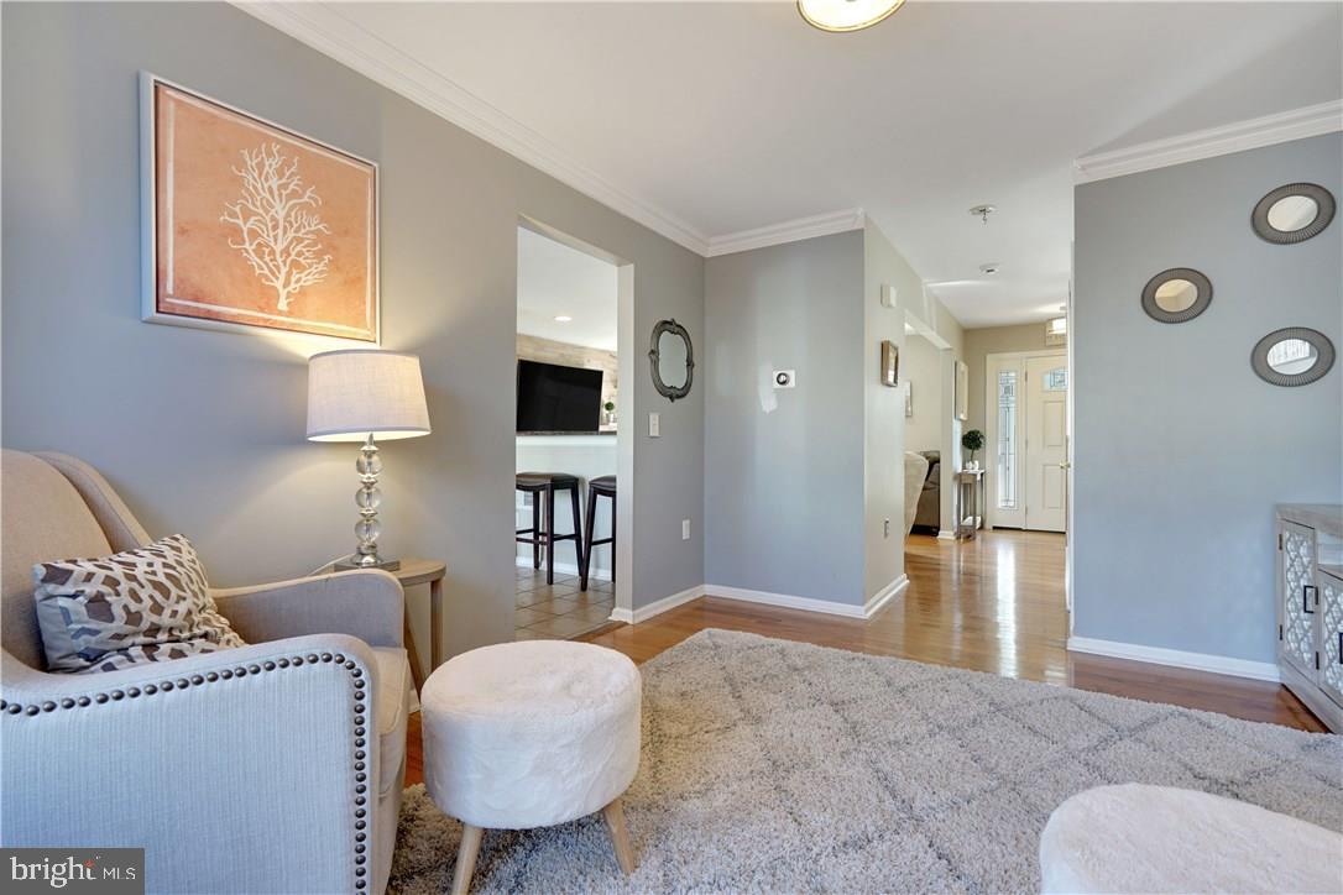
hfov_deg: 96.7
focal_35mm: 16
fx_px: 597
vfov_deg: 73.7
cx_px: 672
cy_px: 448
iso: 200
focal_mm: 16
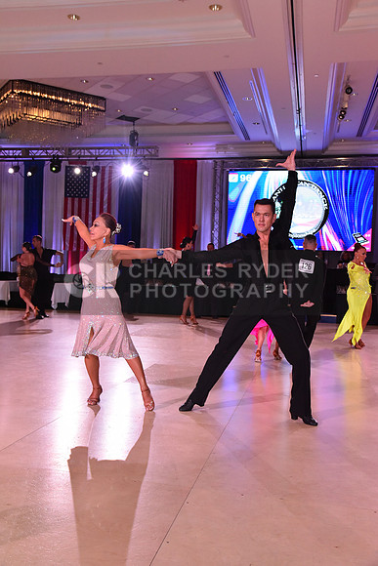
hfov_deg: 35.1
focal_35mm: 38
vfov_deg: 50.7
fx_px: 598
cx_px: 189
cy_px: 283
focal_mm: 38
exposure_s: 1/320
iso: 2500
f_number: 7.1
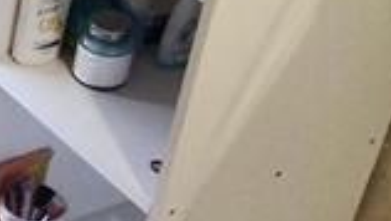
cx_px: -225
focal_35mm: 143
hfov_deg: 13.9
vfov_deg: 8.3
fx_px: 1483
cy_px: 353
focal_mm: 4.7
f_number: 1.8
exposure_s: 1/100
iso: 2676
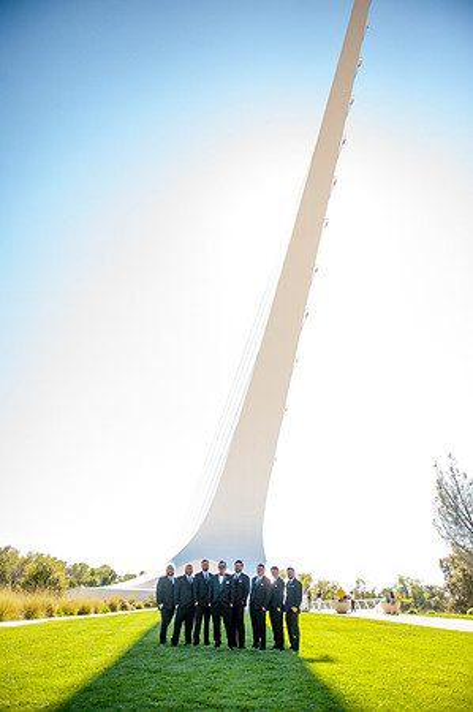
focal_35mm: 24
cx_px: 236
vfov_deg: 73.8
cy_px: 356
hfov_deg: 53.0
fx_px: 474
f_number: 2.8
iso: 2000
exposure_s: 1/8000
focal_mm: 24
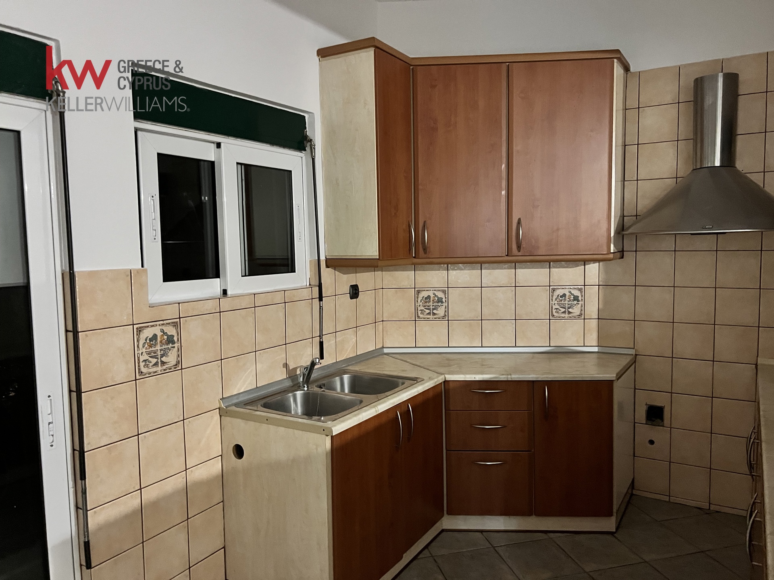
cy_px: 290
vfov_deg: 53.1
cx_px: 387
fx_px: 581
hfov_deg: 67.3
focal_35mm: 26
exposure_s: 1/25
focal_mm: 5.7
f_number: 1.5
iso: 500
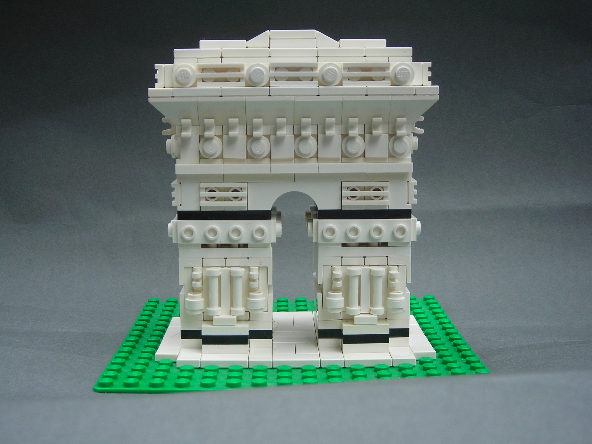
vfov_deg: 25.7
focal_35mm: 57
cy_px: 220
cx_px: 298
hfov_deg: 33.8
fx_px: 975
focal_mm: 9.1
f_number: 3.6
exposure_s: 1/246
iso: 50
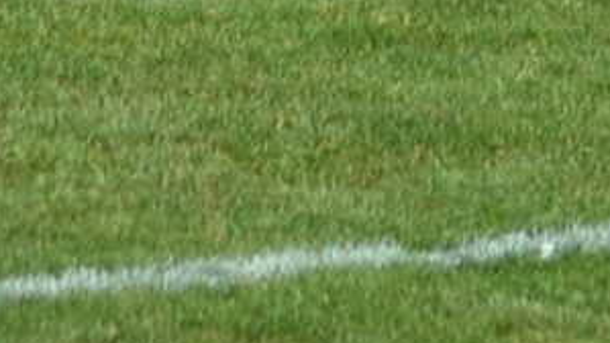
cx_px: 1622
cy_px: -772
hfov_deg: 1.8
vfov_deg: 1.0
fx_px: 19194
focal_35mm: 1187
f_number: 7.1
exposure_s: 1/2000
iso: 400
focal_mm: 98
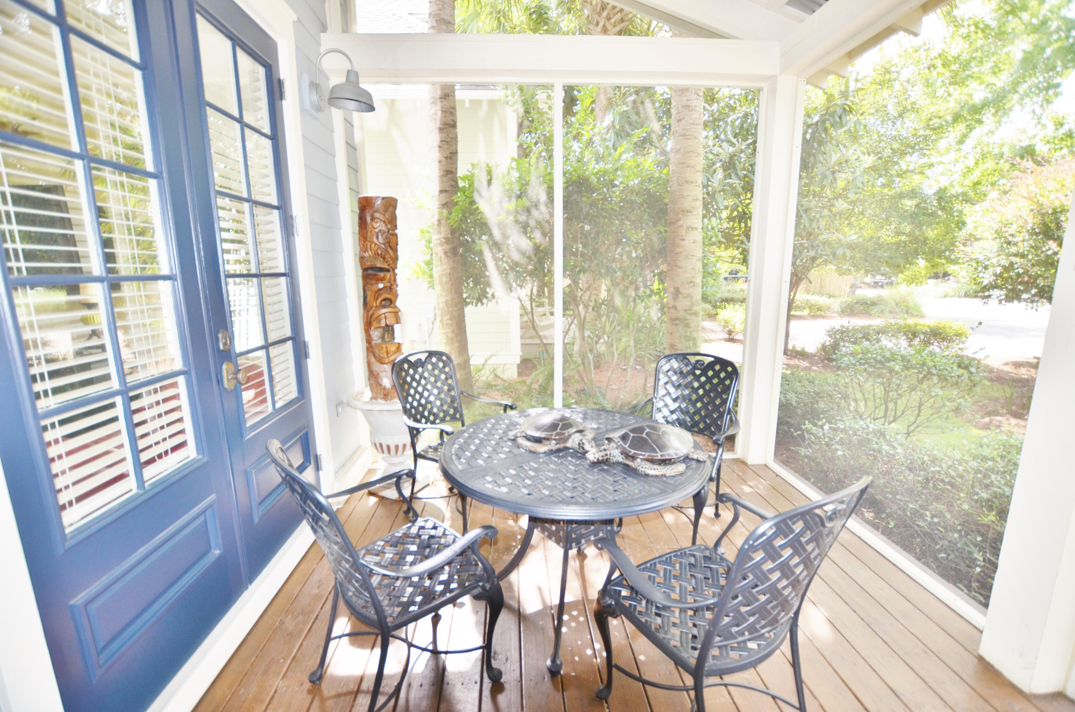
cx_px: 538
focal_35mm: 17
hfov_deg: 92.6
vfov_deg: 69.4
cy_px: 356
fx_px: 514
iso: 250
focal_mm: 11.5
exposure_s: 1/125
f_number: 3.5
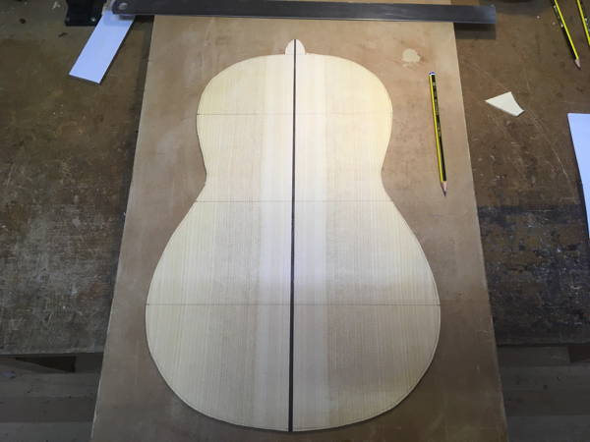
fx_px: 494
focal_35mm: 29
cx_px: 295
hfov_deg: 61.7
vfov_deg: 48.2
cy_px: 221
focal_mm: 4.15
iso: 40
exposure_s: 1/33
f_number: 2.2
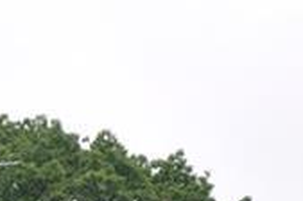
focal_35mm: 191
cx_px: -402
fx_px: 1605
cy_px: 518
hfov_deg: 9.7
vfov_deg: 6.7
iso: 200
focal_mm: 21
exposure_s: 1/200
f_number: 7.1
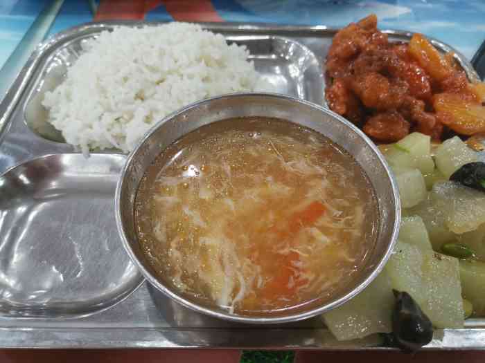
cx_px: 242
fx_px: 378
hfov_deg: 65.3
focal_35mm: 27
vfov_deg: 51.4
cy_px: 182
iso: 200
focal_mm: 5.58
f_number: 1.8
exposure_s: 1/50
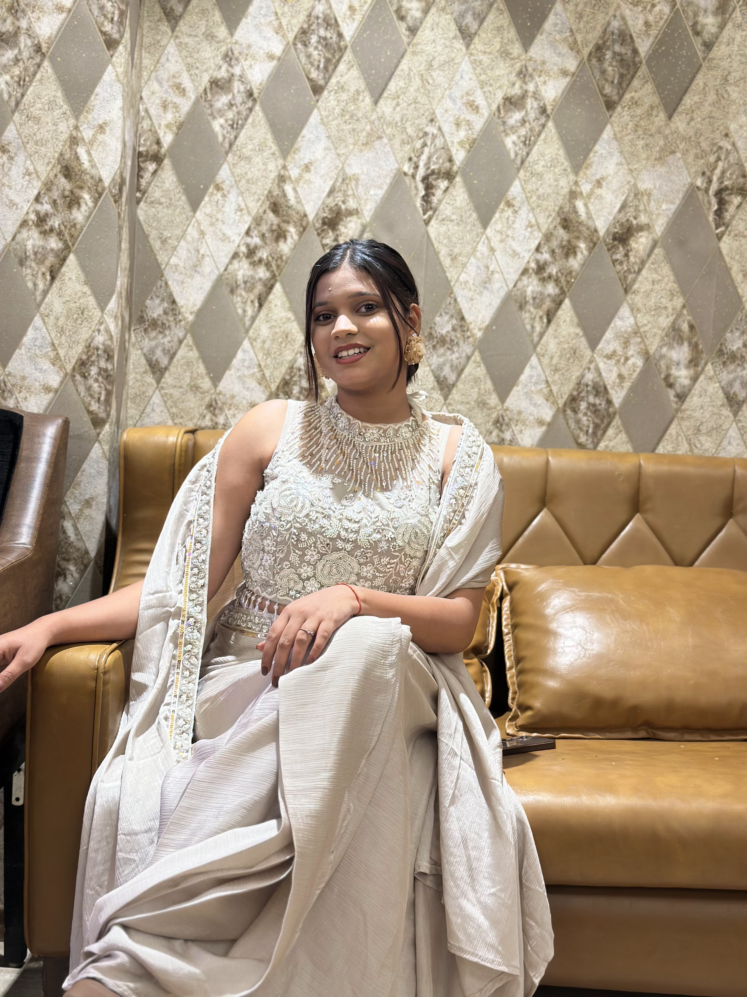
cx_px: 374
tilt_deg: -2.9
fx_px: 1381
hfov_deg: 30.3
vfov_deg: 39.7
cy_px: 498
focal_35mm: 48
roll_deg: -3.8
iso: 80
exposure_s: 1/50
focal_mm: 6.86
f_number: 1.78
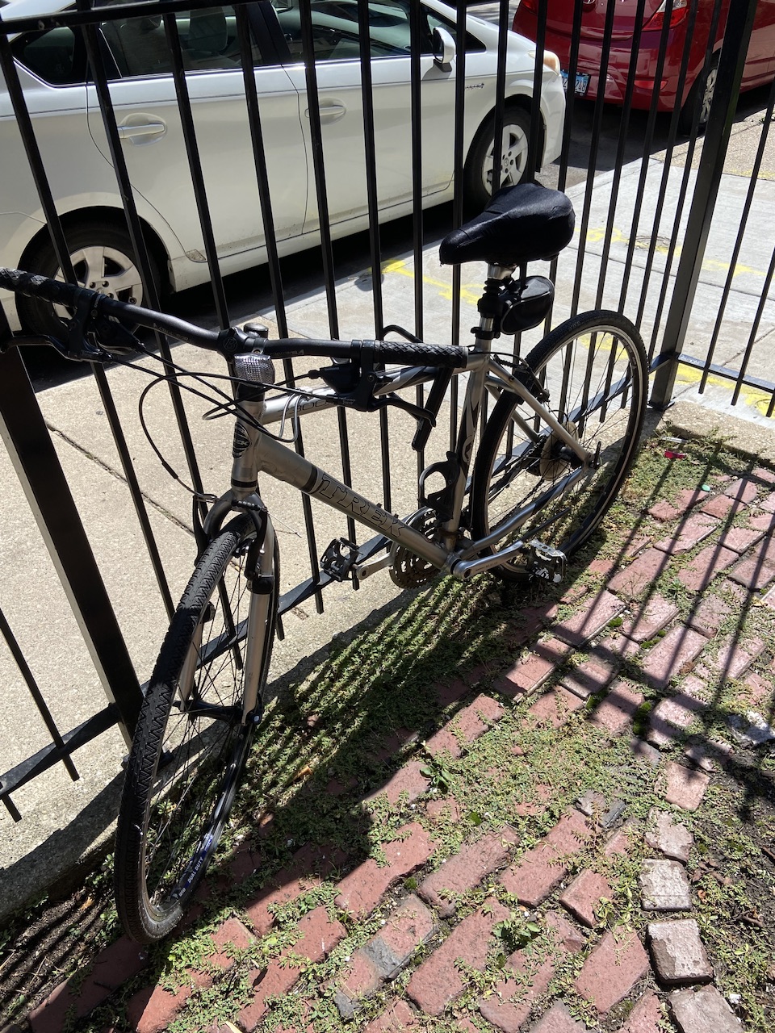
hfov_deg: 53.1
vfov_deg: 67.3
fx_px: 776
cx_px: 388
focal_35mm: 26
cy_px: 516
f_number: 1.8
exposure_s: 1/1898
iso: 32
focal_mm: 4.25
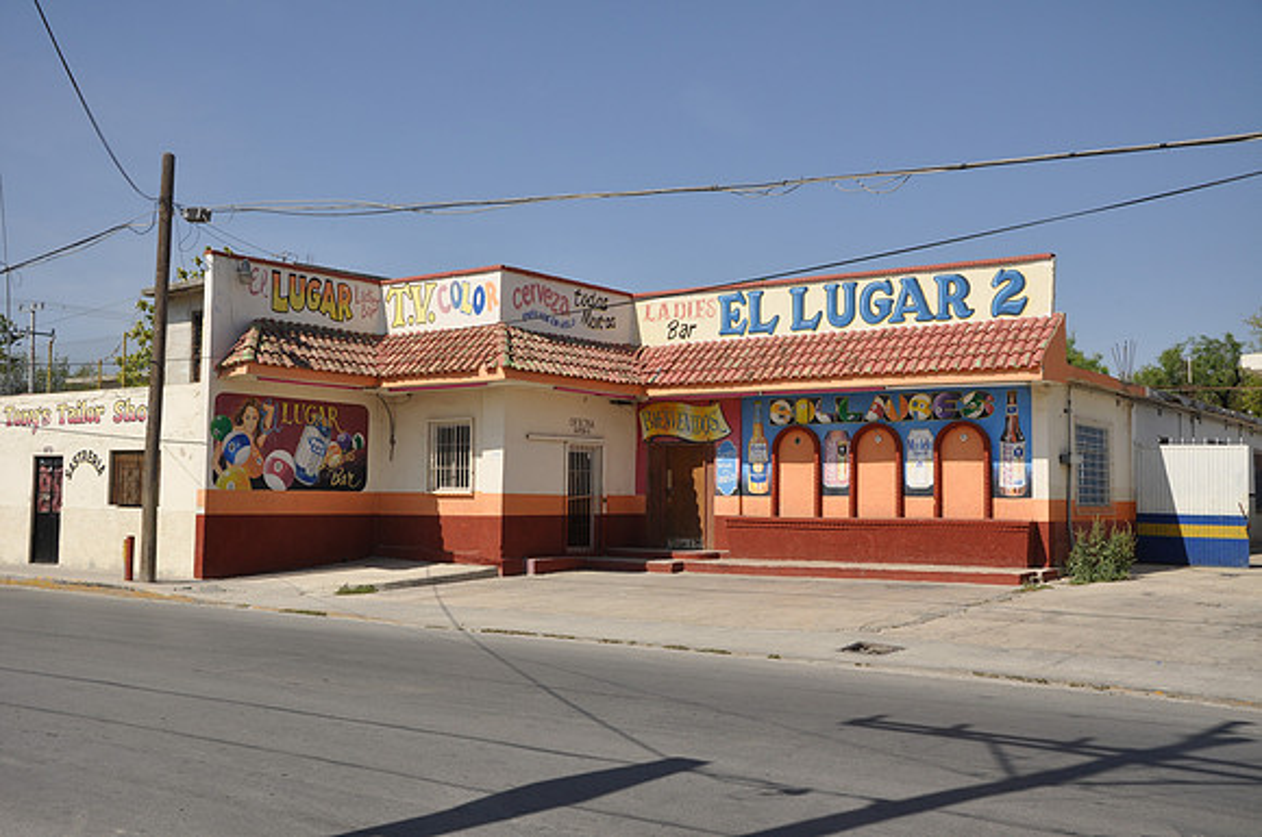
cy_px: 418
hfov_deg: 51.3
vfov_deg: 35.4
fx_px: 1313
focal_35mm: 38
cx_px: 631
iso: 200
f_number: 8
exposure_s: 1/250
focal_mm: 25
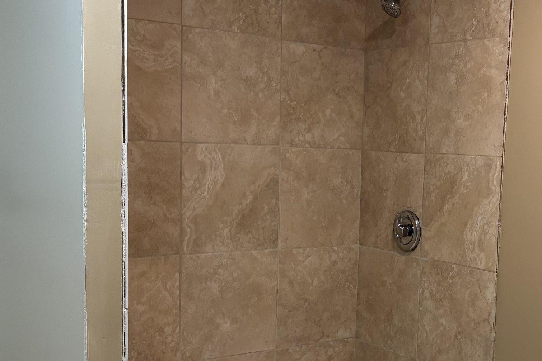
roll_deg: -1.6
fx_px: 828
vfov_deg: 24.5
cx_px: 397
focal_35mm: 55
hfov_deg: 35.5
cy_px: 239
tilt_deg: -6.2
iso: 200
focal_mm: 5.96
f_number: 1.6
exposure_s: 1/60
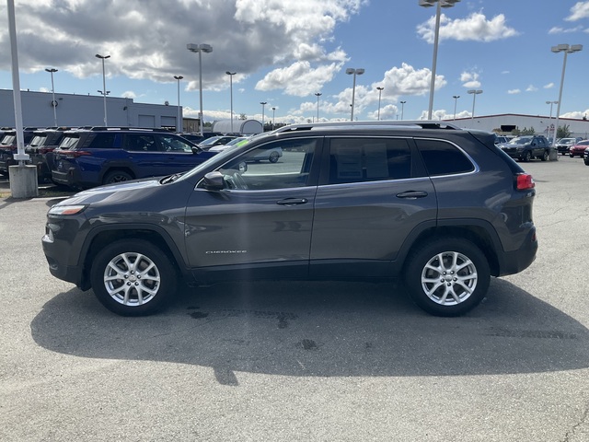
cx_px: 294
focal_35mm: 29
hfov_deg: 61.7
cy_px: 221
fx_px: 493
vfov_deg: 48.2
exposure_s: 1/2058
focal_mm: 3
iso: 25
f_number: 1.8
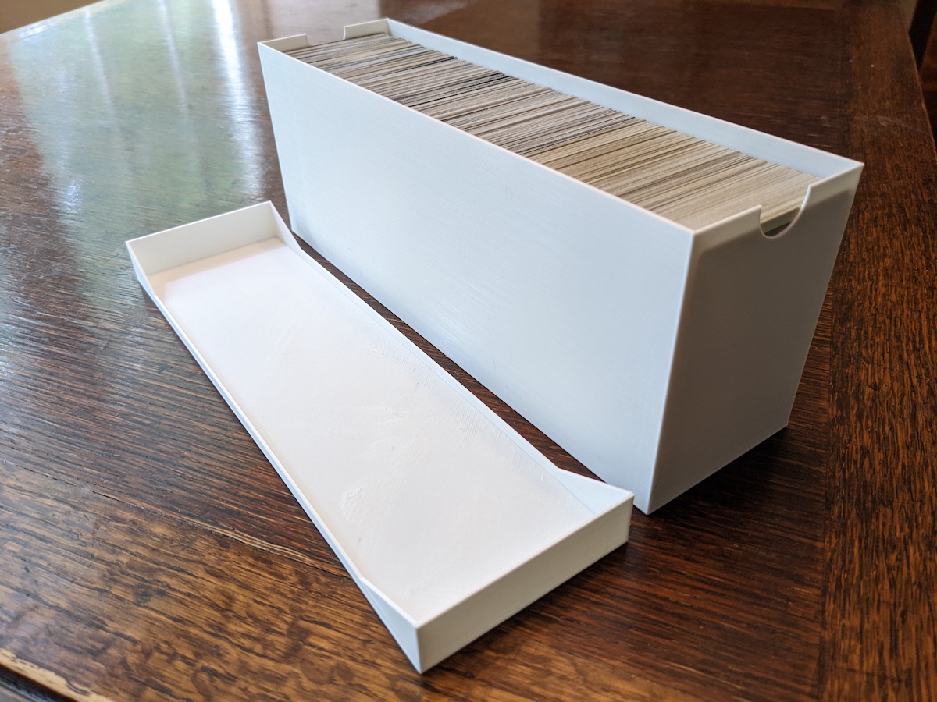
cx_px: 468
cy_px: 351
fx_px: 731
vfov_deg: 51.4
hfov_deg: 65.3
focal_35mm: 27
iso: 111
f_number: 1.73
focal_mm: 4.38
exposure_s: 1/30
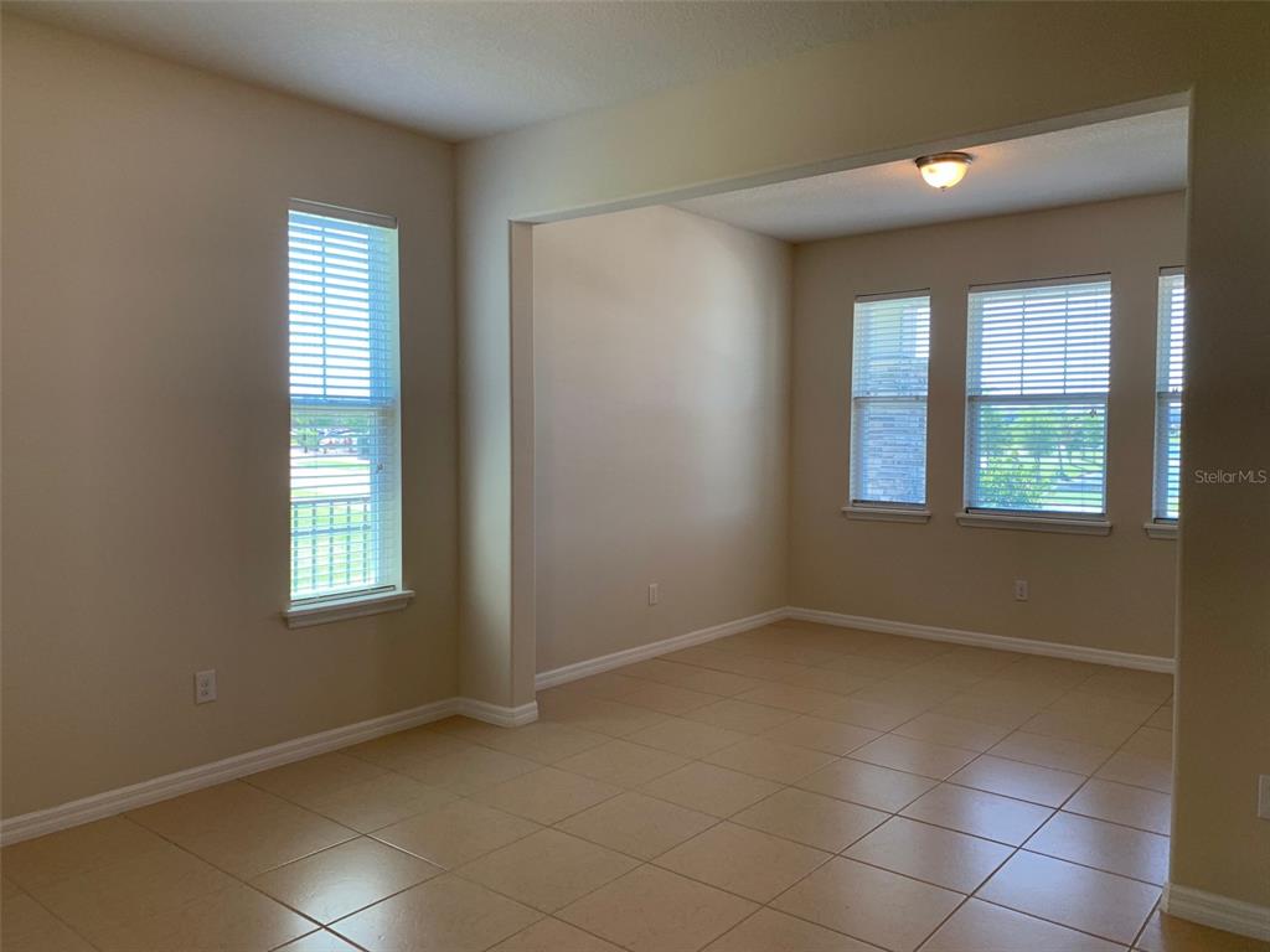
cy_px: 476
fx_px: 954
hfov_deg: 67.3
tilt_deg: -3.7
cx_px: 635
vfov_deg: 53.1
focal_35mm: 26
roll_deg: -0.7
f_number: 1.8
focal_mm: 4.25
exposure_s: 1/60
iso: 50
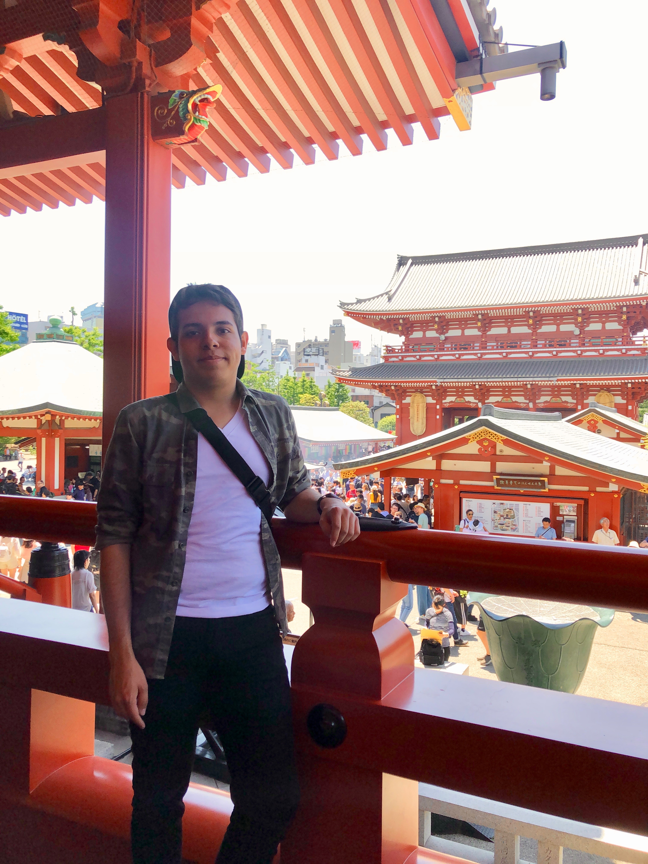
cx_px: 324
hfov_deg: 49.7
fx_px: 699
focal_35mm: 28
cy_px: 432
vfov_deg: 63.4
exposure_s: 1/480
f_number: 1.8
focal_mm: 4
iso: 20
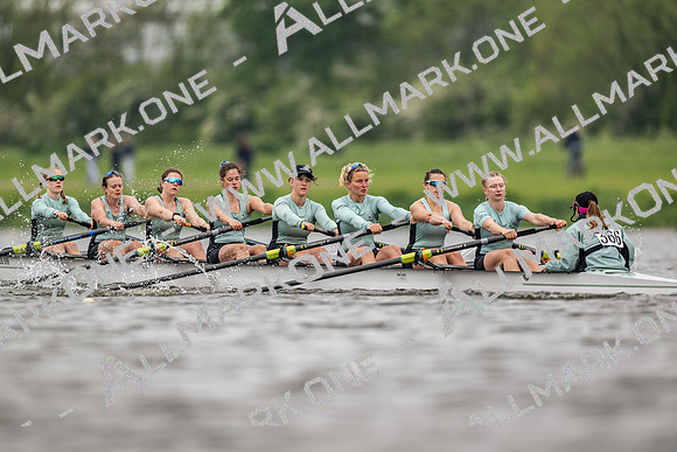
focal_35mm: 600
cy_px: 226
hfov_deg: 3.4
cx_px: 338
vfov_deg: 2.3
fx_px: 11285
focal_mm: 600
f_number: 4
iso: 640
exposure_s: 1/2000
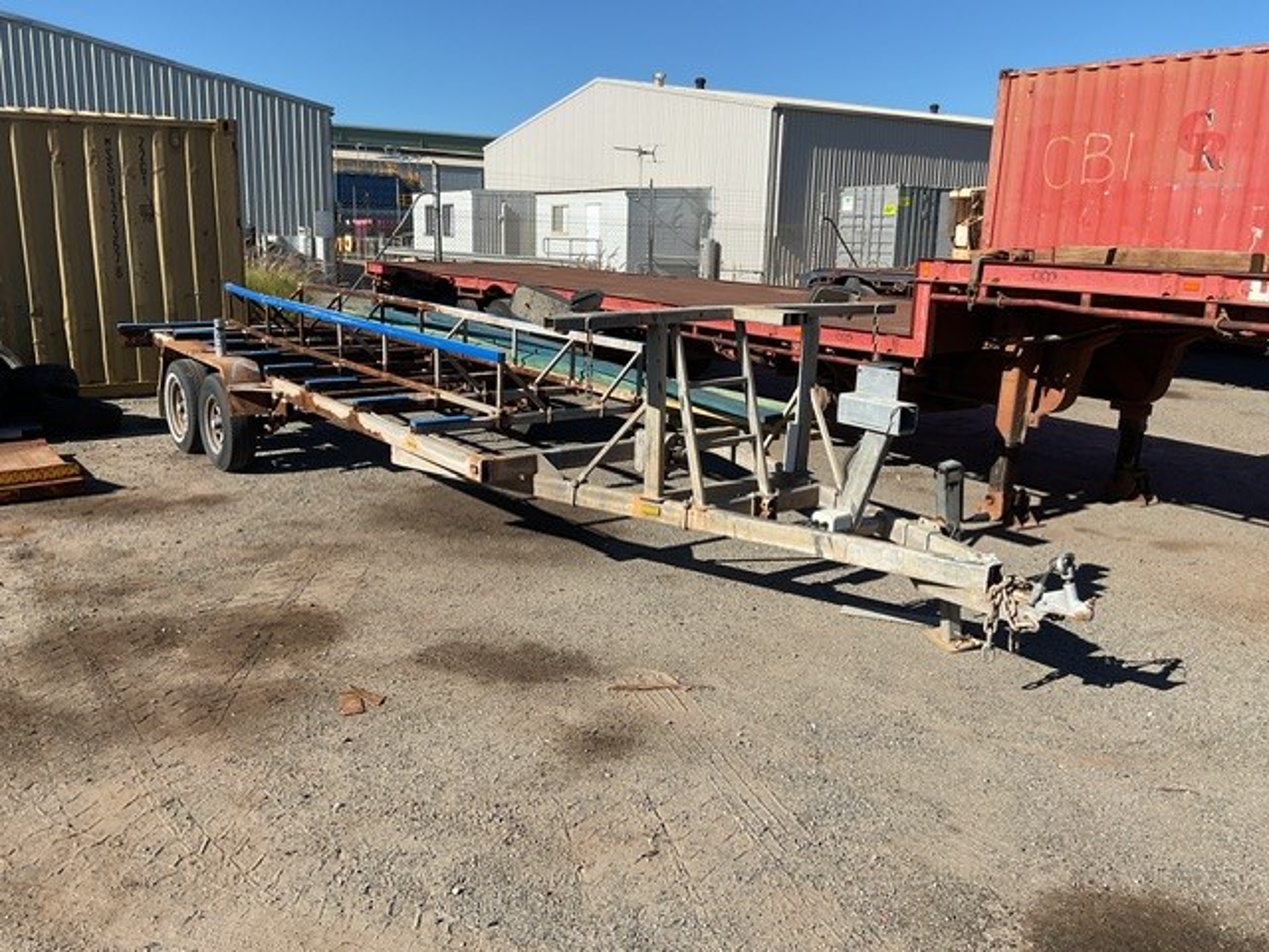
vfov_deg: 48.2
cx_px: 634
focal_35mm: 29
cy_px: 476
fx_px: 1063
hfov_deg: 61.7
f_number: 1.8
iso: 16
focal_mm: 3
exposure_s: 1/1984
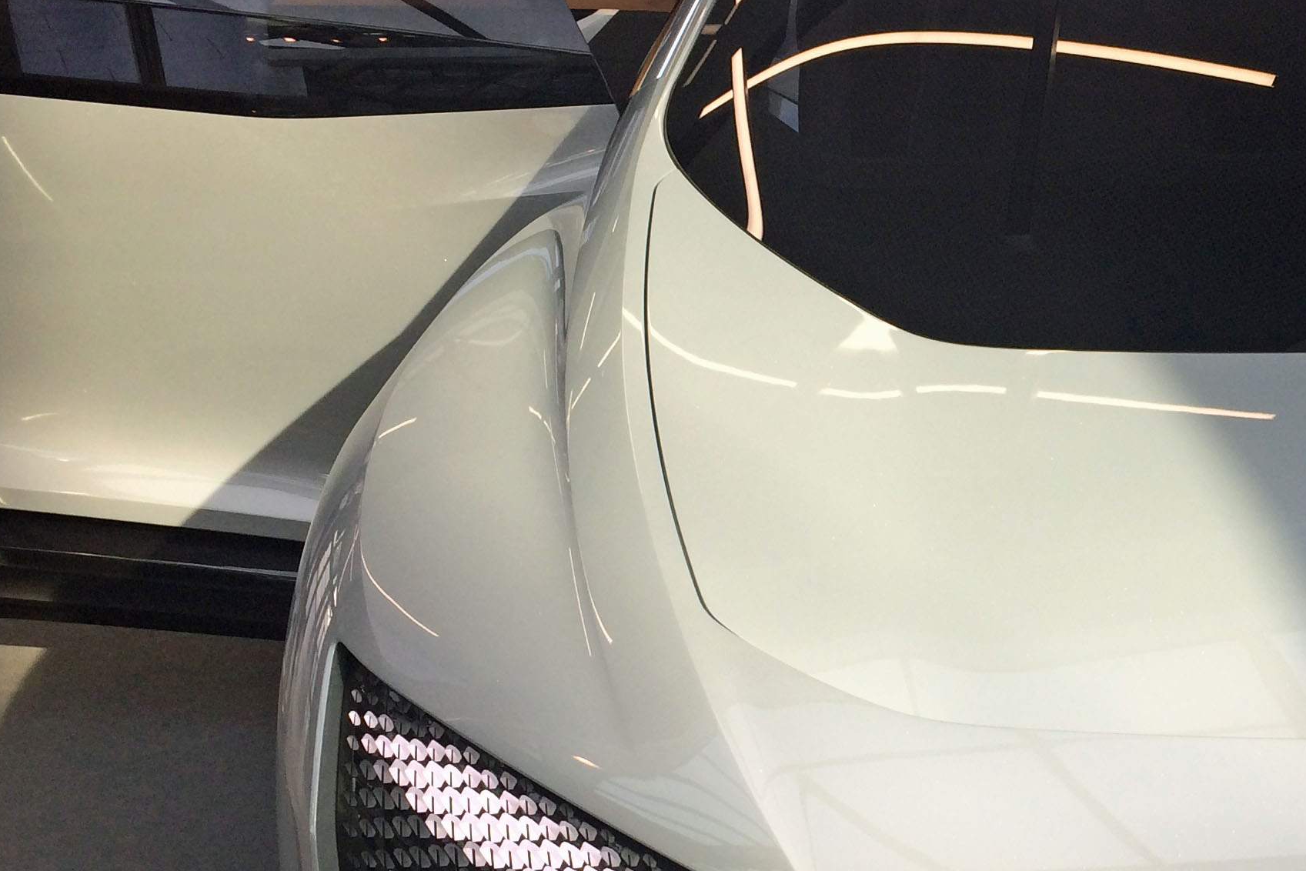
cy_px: 569
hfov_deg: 33.2
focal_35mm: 58
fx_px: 2104
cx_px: 1101
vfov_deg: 23.3
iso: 32
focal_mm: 4.15
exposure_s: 1/289
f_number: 2.2
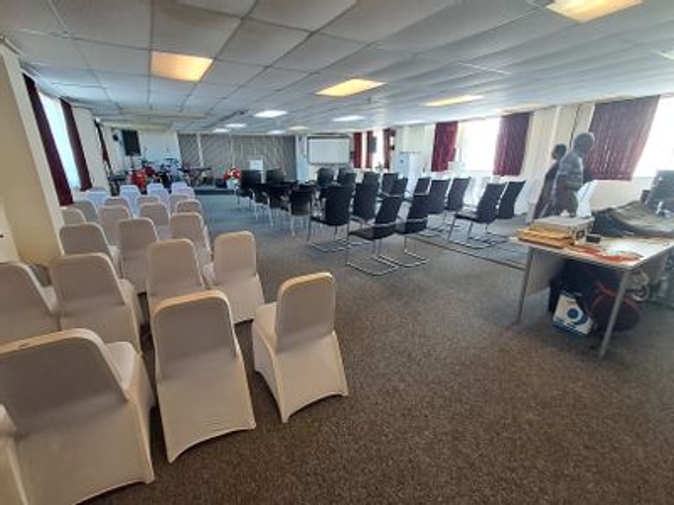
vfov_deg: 78.1
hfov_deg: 94.5
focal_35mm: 16
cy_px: 252
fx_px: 312
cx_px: 337
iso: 80
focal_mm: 1.64
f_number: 2.2
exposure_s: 1/50
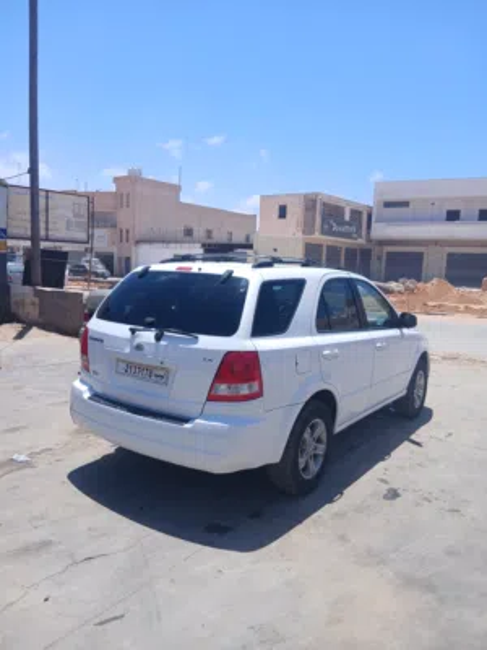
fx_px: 488
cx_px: 244
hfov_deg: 53.1
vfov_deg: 67.3
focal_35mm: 26
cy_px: 325
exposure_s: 1/573
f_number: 1.8
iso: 20
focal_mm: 3.98
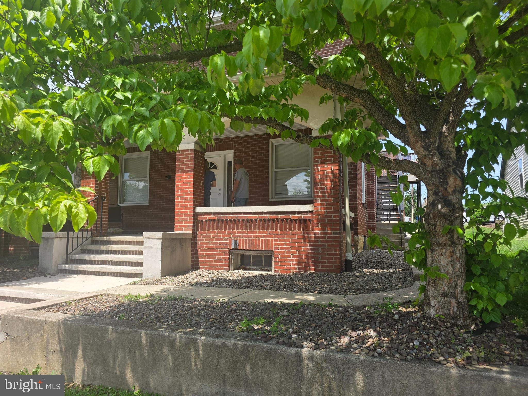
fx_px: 351
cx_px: 264
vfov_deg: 58.9
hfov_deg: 73.9
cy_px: 198
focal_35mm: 23
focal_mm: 6.3
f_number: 1.7
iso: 80
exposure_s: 1/2134
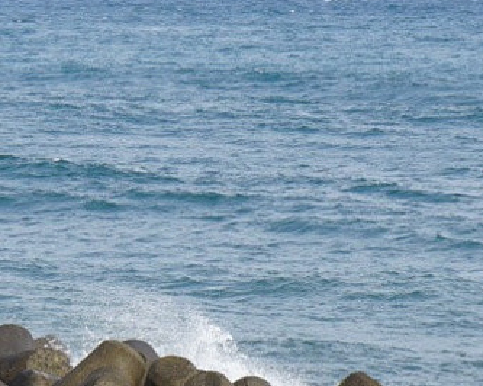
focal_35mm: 316
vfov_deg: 4.9
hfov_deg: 6.1
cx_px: -59
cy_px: 337
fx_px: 4515
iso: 100
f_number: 9
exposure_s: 1/125
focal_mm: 70
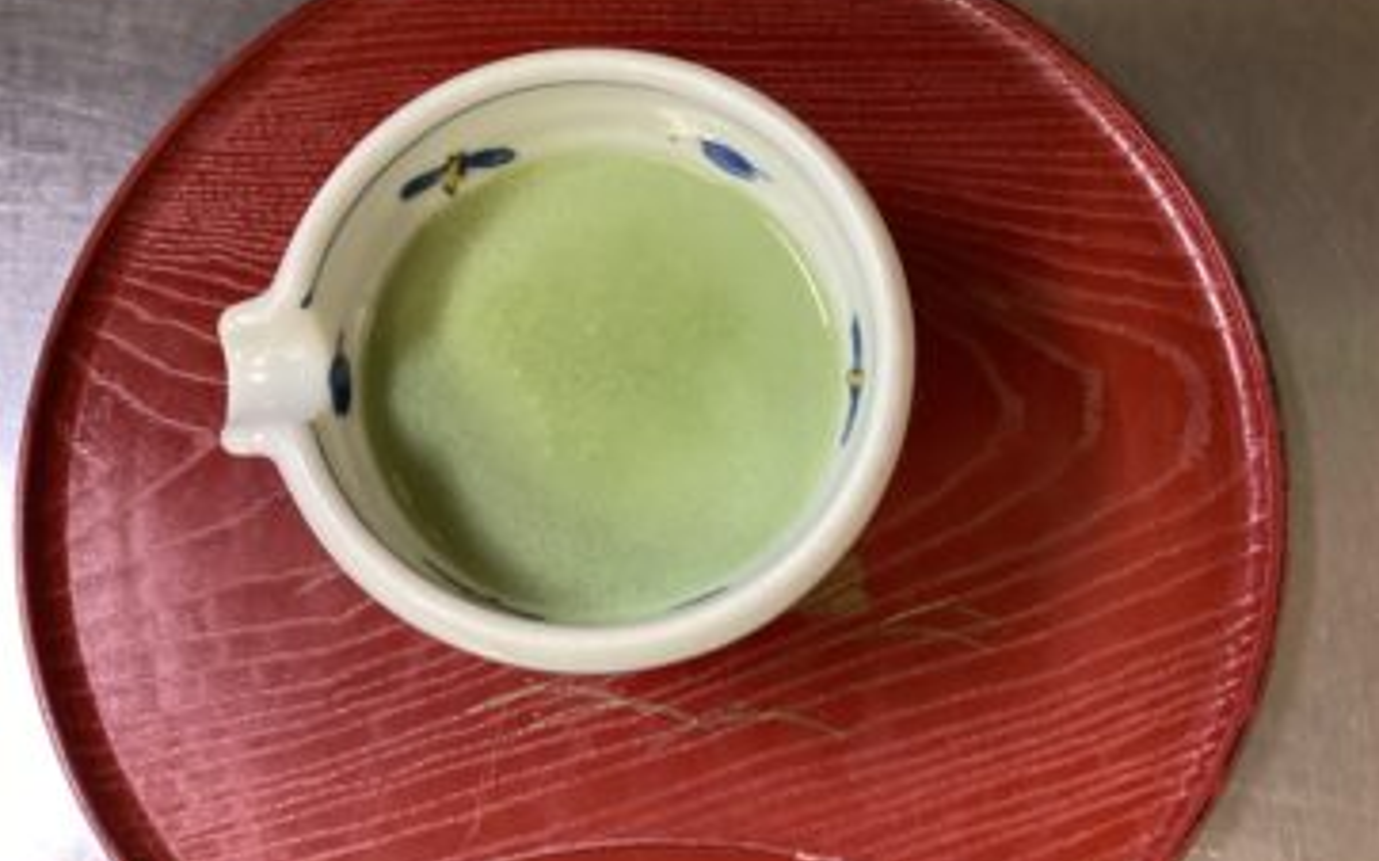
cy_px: 417
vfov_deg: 37.2
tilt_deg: -75.9
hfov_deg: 56.7
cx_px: 710
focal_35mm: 34
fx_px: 1277
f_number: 2.4
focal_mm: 3.3
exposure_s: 1/50
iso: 320
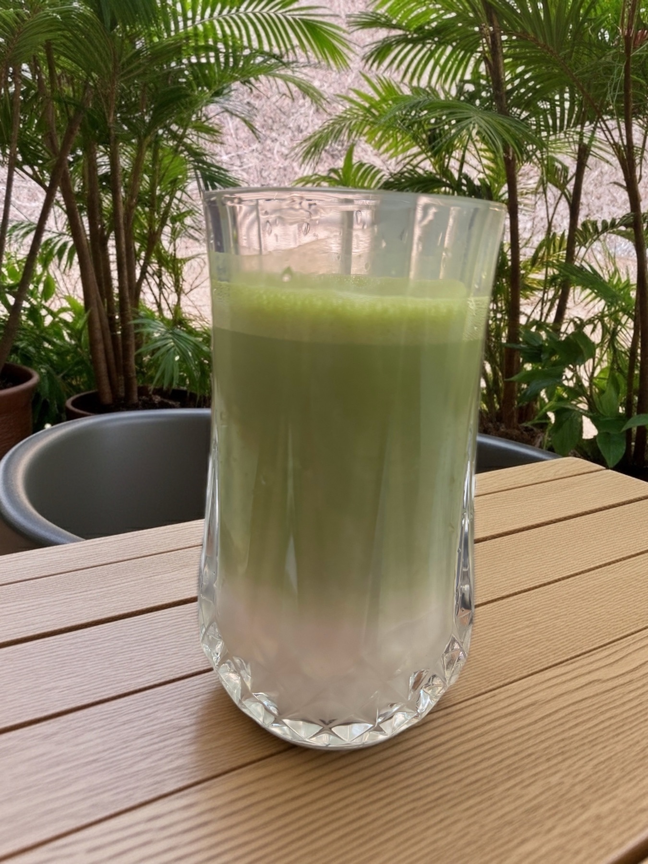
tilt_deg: -15.9
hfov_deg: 53.1
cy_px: 432
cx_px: 324
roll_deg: -3.3
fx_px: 649
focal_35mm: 26
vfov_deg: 67.3
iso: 500
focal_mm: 5.96
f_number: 1.6
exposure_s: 1/60
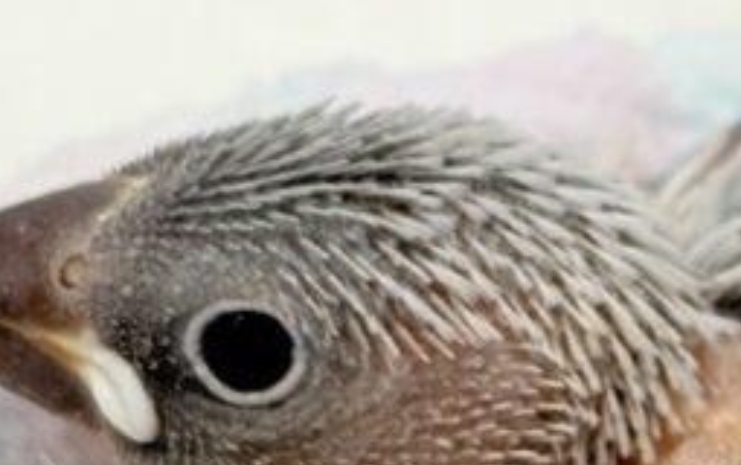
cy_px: 209
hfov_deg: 8.0
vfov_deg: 5.1
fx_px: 5236
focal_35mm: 259
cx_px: 1066
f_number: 1.6
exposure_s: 1/50
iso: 40
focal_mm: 5.96
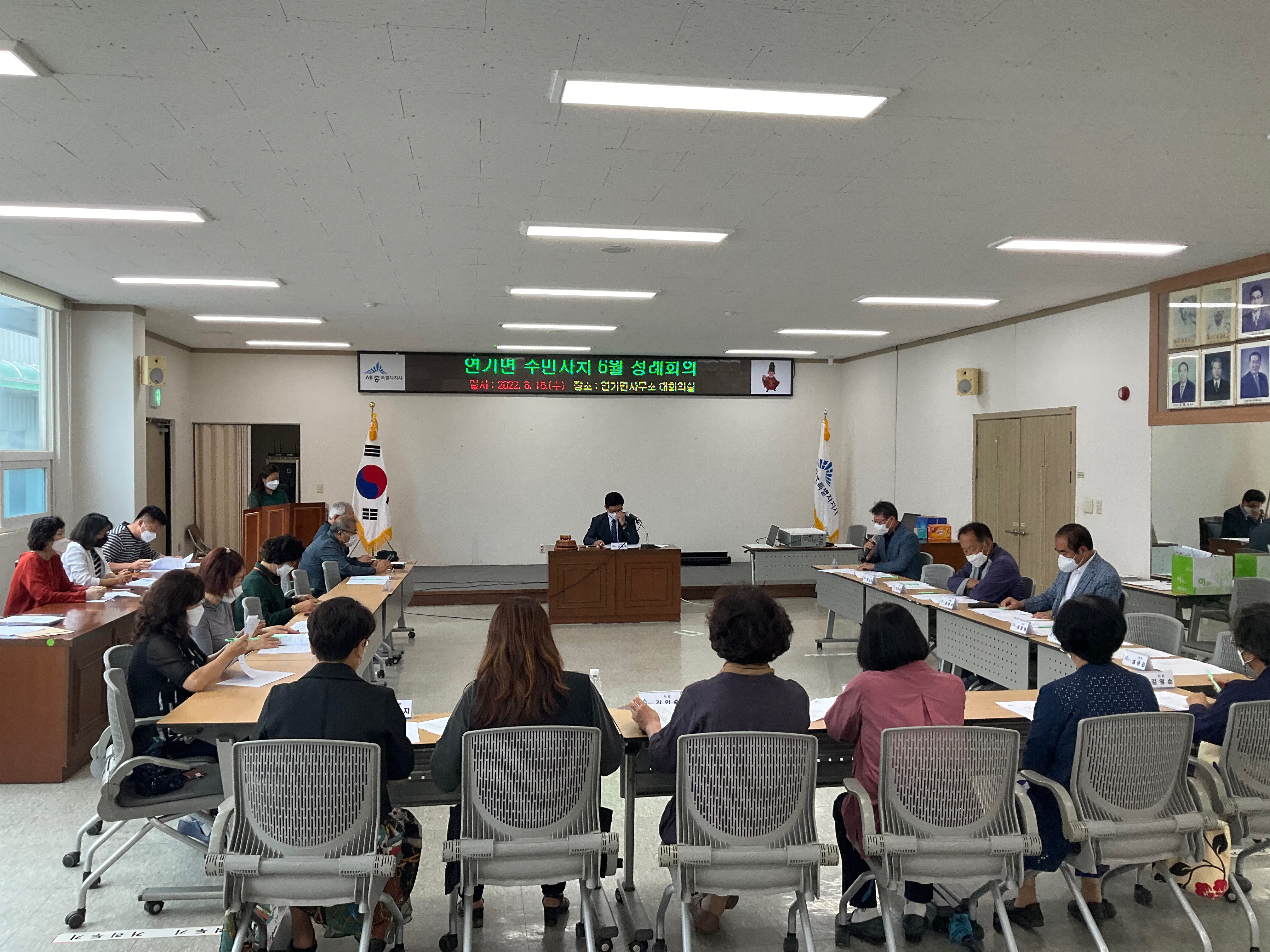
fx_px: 1064
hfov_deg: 61.7
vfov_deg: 48.2
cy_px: 476
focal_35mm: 29
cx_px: 635
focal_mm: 3
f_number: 1.8
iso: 40
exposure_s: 1/120
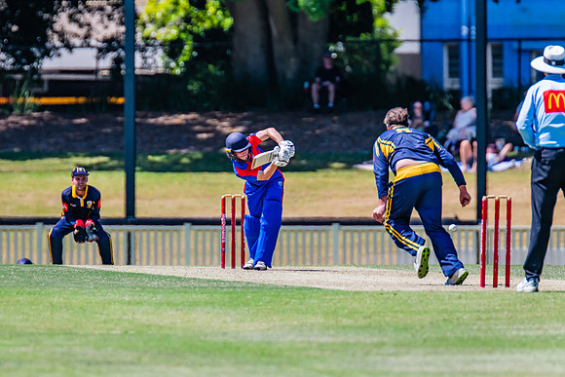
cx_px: 244
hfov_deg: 3.0
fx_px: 10744
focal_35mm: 684
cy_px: 165
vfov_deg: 2.0
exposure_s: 1/2000
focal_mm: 600
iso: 640
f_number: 6.3
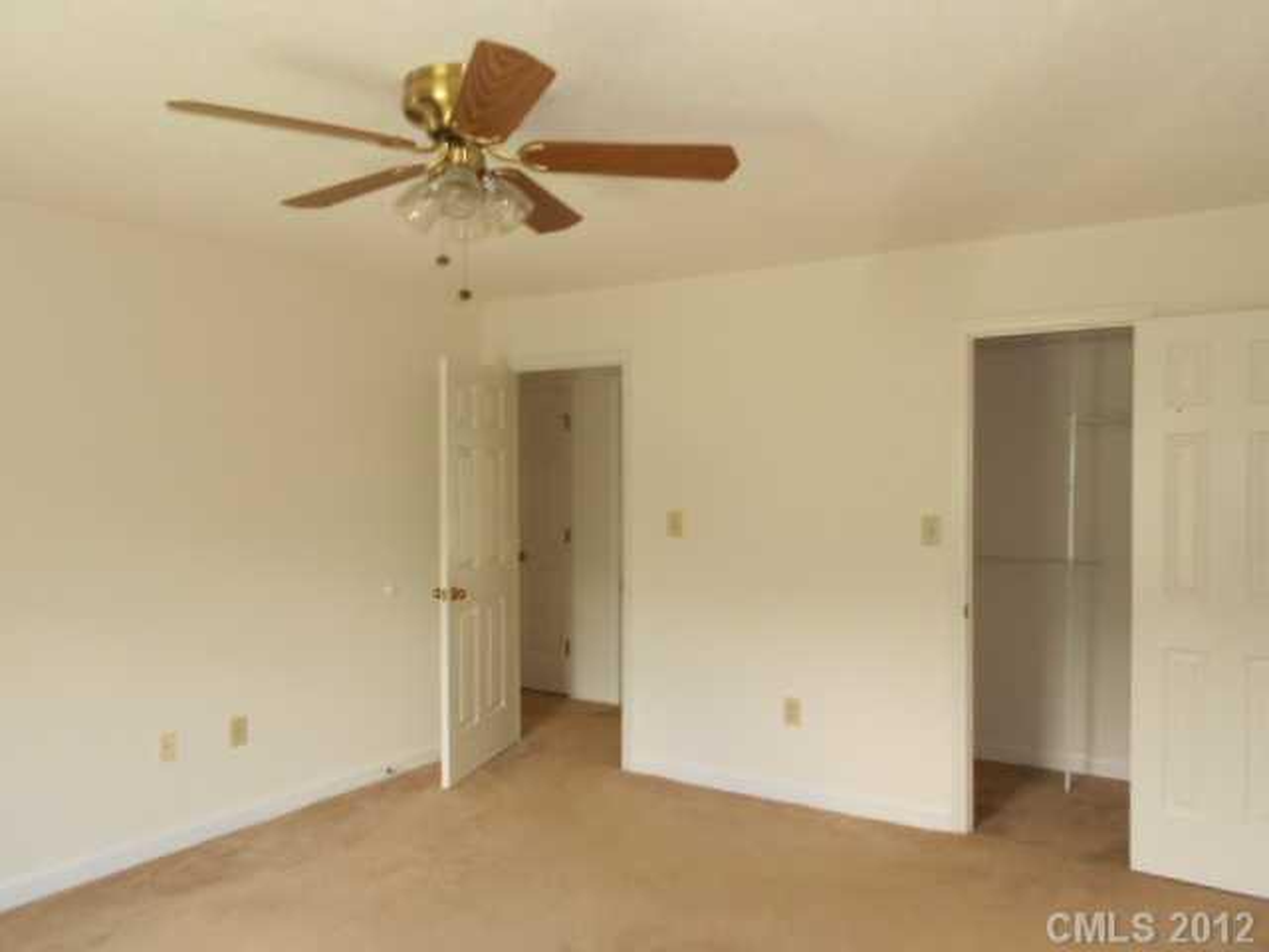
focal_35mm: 26
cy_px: 476
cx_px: 634
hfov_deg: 67.3
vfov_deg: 53.1
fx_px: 953
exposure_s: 1/30
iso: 200
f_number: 3.2
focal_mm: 4.6
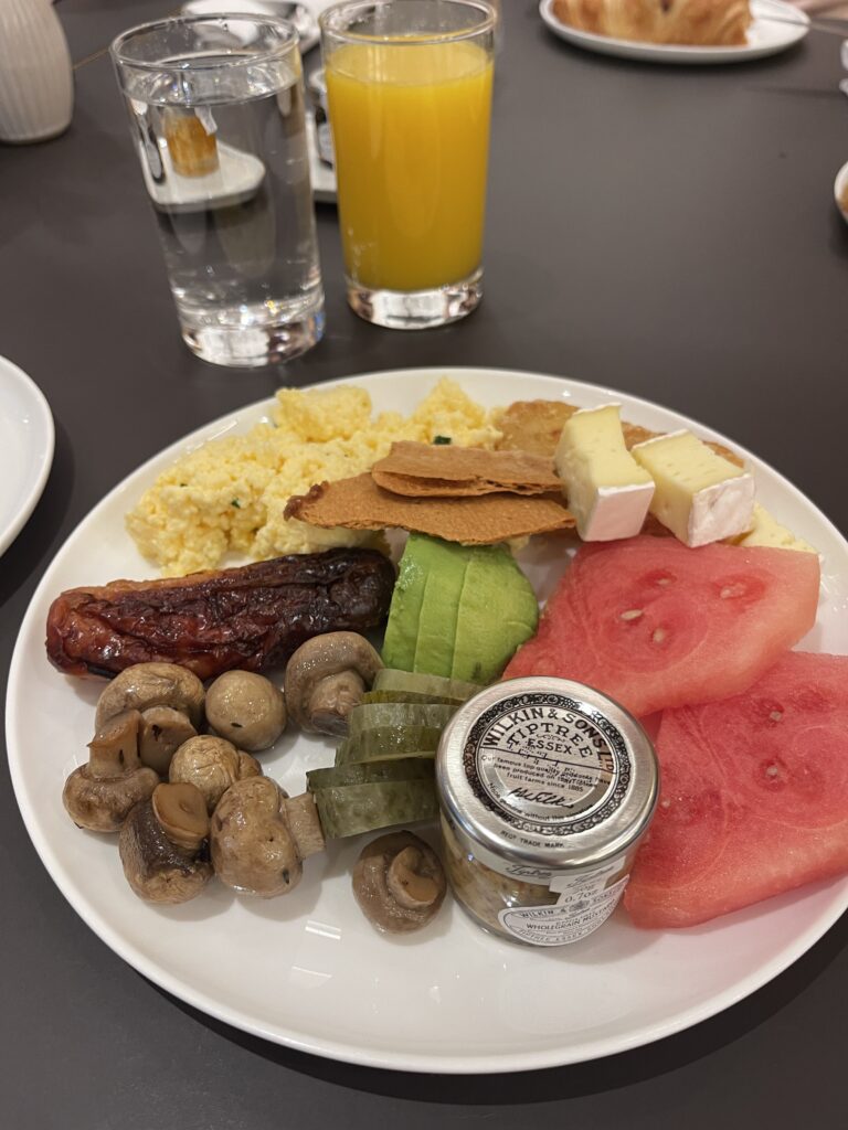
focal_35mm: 25
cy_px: 565
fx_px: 817
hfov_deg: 54.9
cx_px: 424
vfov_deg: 69.4
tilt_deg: -45.3
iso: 160
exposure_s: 1/50
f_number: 1.6
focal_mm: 5.1
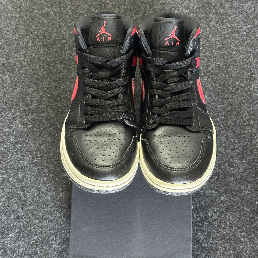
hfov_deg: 30.0
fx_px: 481
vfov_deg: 30.0
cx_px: 130
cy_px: 103
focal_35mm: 57
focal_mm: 6.86
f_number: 1.78
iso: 500
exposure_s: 1/25
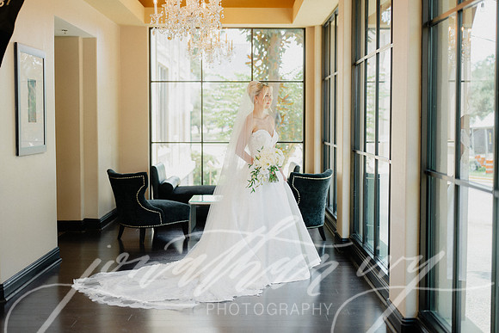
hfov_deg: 39.6
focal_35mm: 50
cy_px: 166
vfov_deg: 27.0
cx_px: 250
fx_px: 693
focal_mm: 50
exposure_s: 1/125
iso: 64
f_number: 2
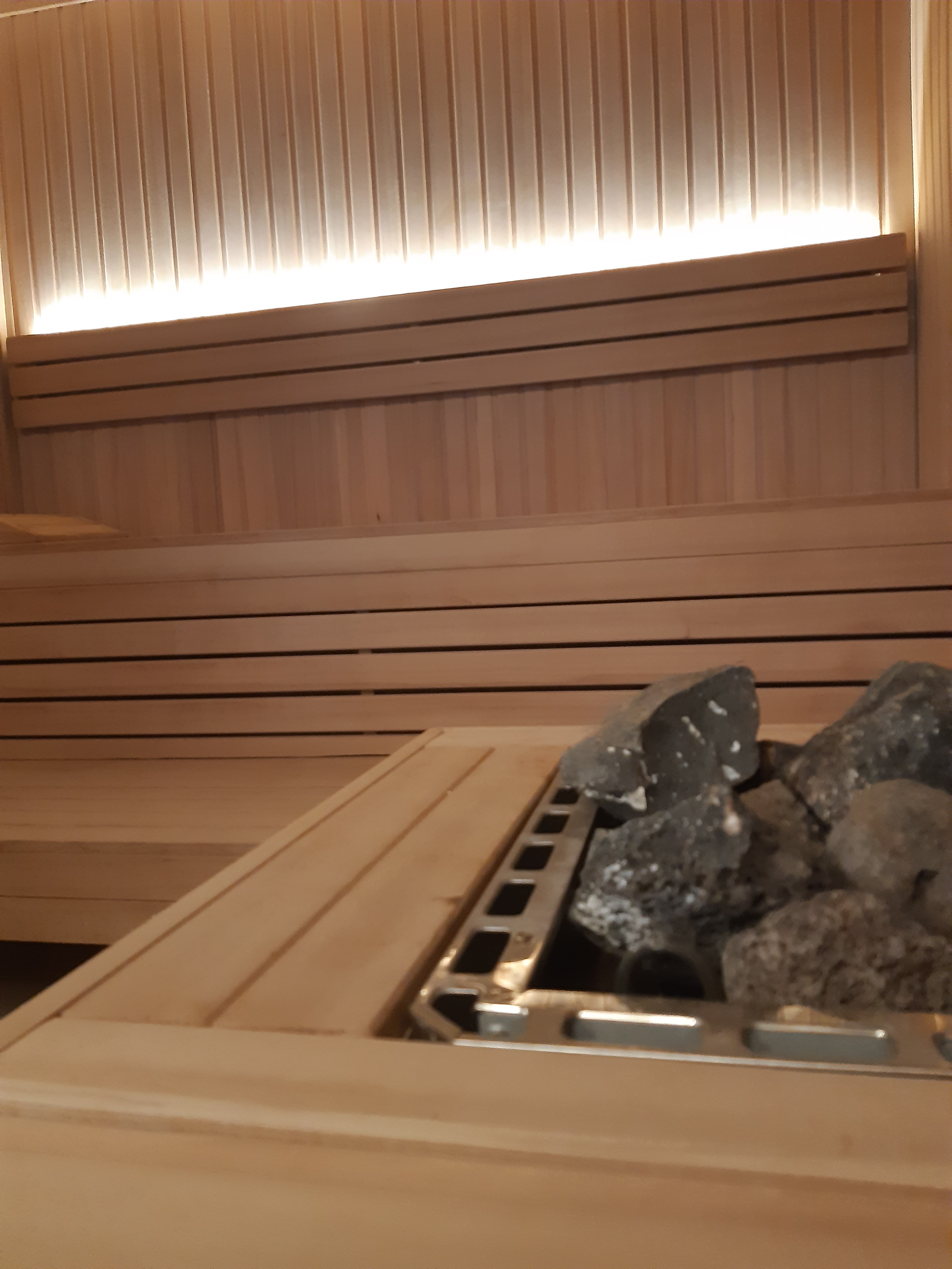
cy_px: 634
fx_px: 953
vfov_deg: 67.3
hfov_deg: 53.1
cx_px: 476
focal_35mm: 26
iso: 400
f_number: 1.7
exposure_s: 1/25
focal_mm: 3.92
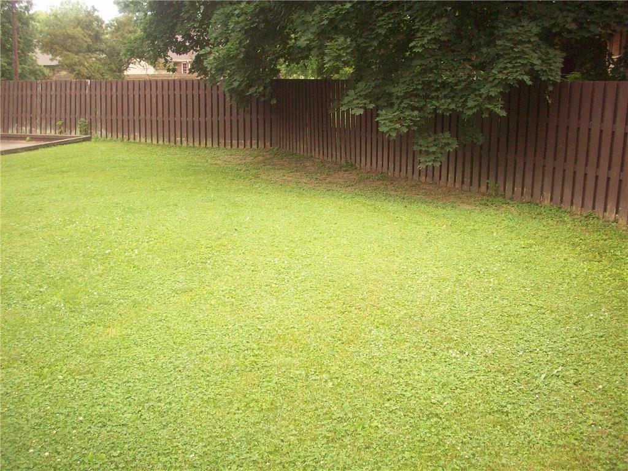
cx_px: 314
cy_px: 236
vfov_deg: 38.7
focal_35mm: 37
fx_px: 671
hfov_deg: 50.1
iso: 200
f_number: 2.8
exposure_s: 1/185
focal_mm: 6.2
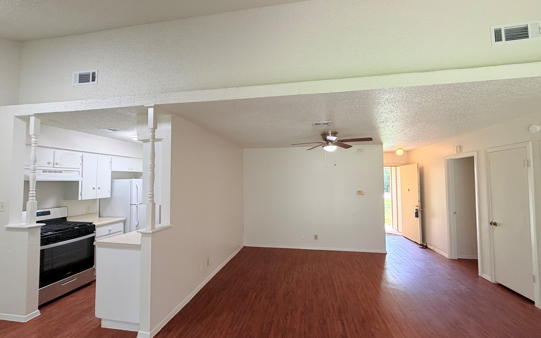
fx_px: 221
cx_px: 269
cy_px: 172
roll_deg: +0.2
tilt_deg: +3.2
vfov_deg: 74.8
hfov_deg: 101.5
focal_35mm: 15
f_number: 2.2
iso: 250
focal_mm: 2.22
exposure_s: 1/120
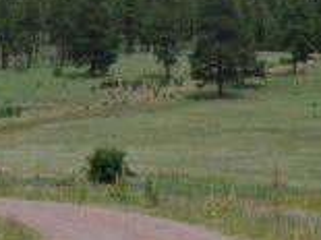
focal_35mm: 301
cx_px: -209
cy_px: 250
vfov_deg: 4.9
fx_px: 2789
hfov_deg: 6.5
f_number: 4.3
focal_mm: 12.29
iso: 100
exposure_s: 1/640
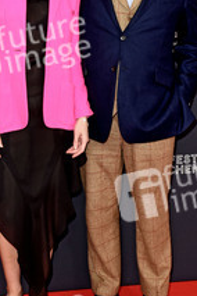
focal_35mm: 90
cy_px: 120
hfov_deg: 15.1
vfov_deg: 22.6
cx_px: 60
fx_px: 739
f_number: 6.3
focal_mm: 32
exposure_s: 1/125
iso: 640
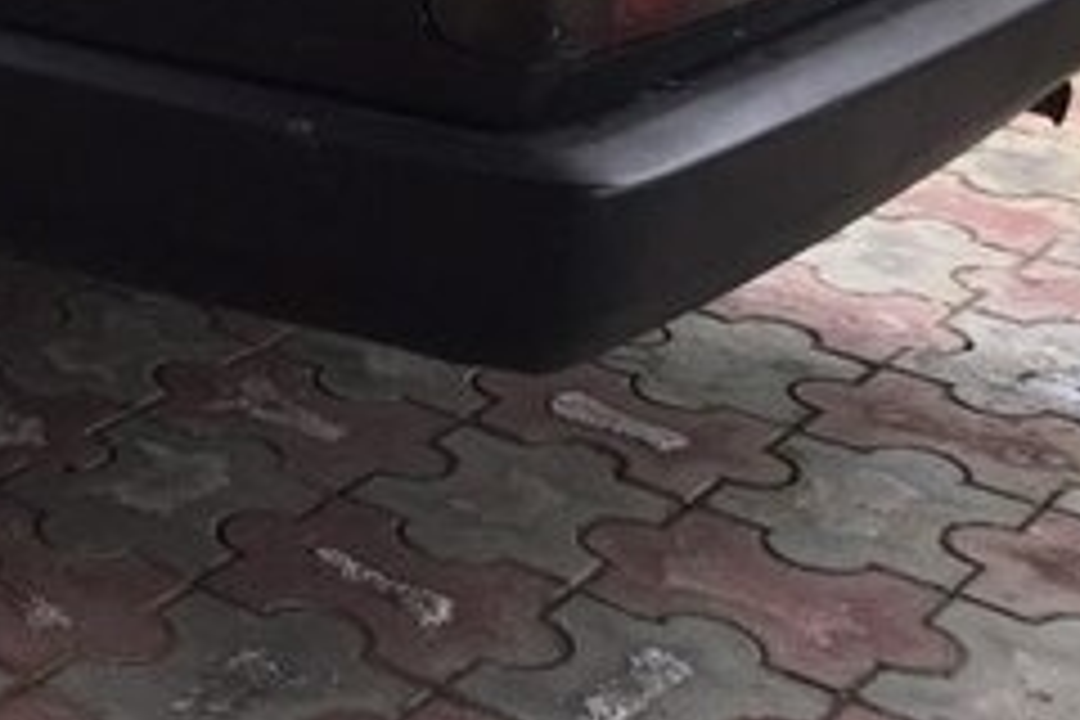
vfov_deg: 15.7
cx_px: -266
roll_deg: +0.1
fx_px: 2490
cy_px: -214
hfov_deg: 22.3
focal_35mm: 83
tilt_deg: -10.4
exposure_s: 1/50
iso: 32
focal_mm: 4.15
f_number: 2.2
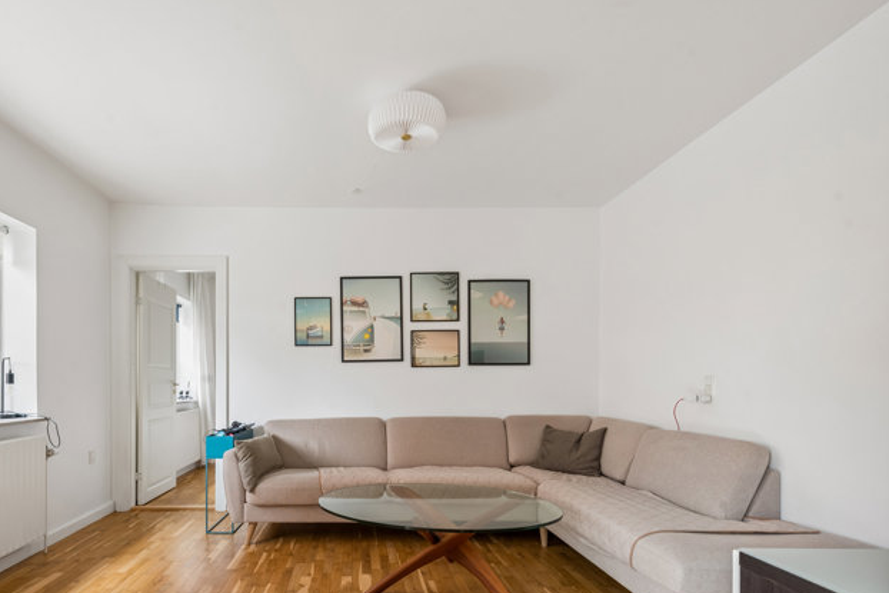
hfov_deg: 88.8
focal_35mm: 18
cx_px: 353
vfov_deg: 66.2
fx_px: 445
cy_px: 377
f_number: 10
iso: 200
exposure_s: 1/2
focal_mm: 14
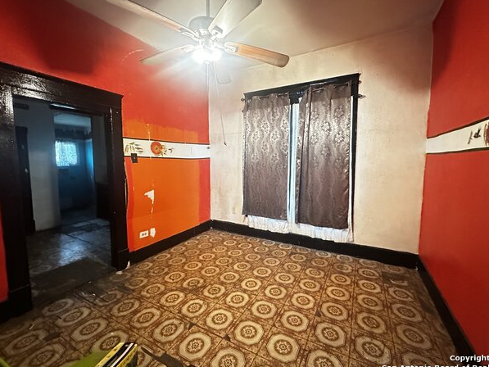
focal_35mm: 15
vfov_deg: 81.7
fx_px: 212
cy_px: 176
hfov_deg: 98.1
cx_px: 253
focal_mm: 2.22
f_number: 2.2
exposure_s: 1/30
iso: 1600
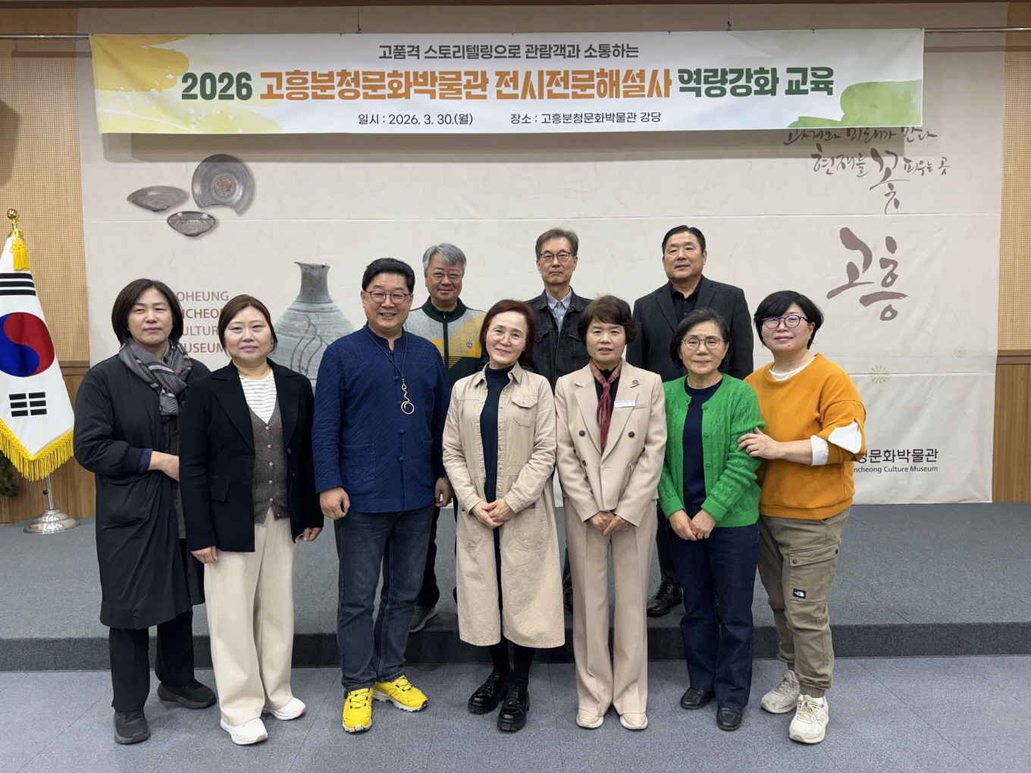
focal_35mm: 24
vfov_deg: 56.8
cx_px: 516
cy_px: 386
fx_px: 715
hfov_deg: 71.6
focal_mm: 6.76
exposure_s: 1/120
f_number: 1.78
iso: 160
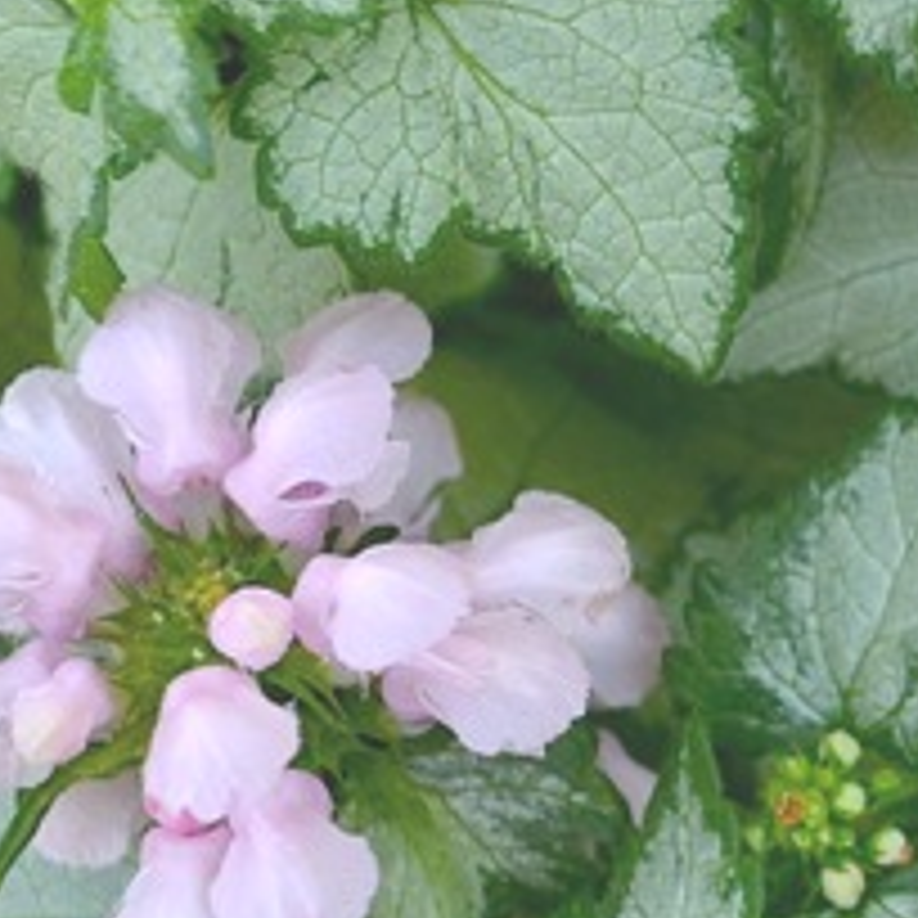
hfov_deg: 10.0
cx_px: 1454
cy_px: 349
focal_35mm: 168
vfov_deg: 10.4
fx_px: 5041
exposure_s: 1/125
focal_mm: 36
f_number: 5.6
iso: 200
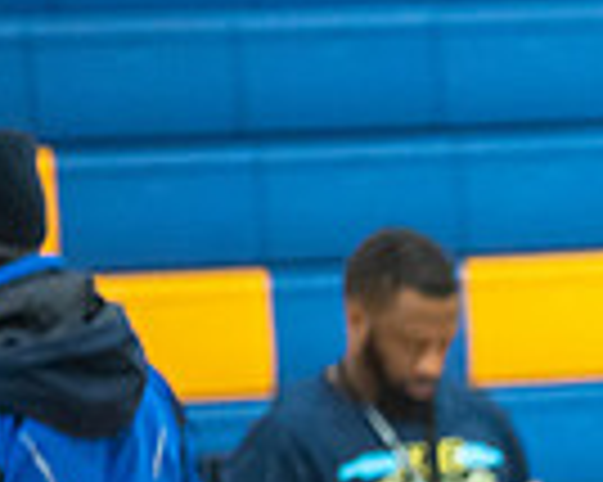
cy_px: 732
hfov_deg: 2.4
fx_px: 14534
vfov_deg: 1.9
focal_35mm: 815
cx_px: 1170
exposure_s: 1/250
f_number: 4
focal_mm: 200
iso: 6400
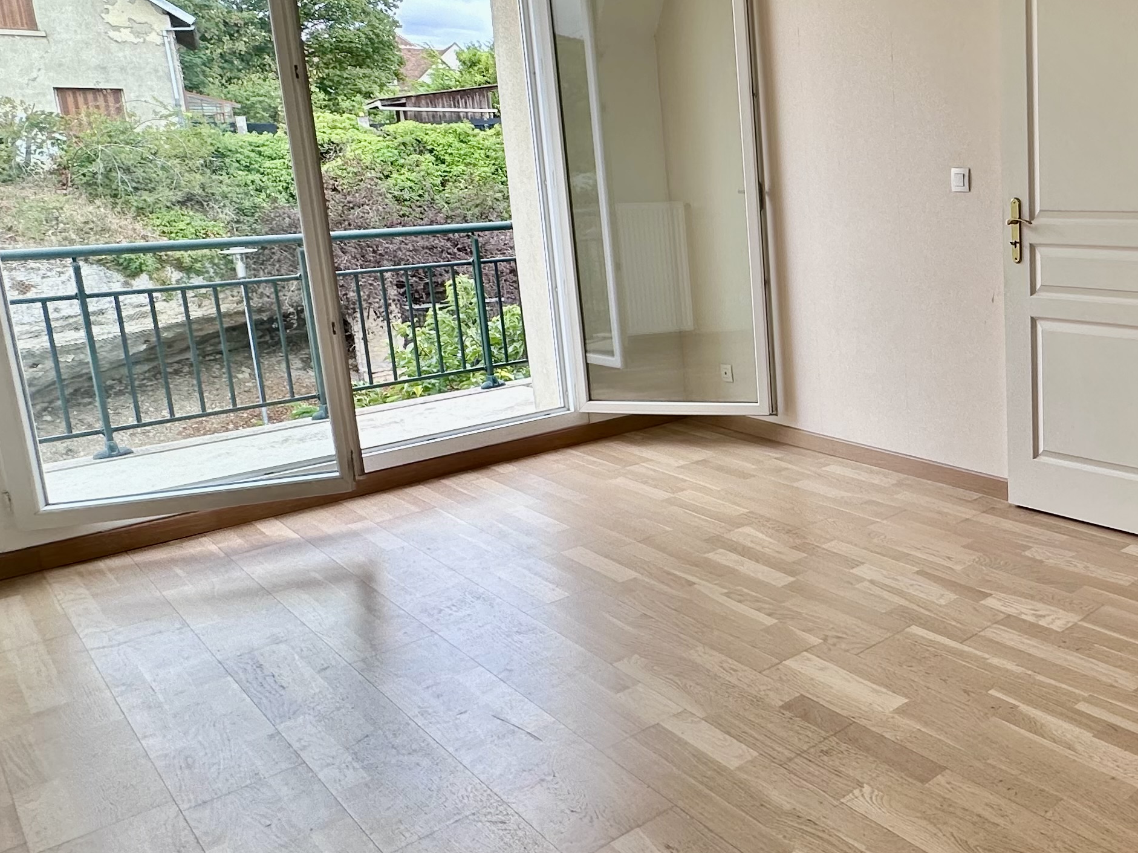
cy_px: 349
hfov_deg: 53.3
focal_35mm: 30
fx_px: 986
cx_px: 1002
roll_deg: +1.4
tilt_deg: -10.4
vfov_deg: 46.6
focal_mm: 2.22
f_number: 2.2
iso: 40
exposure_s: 1/197
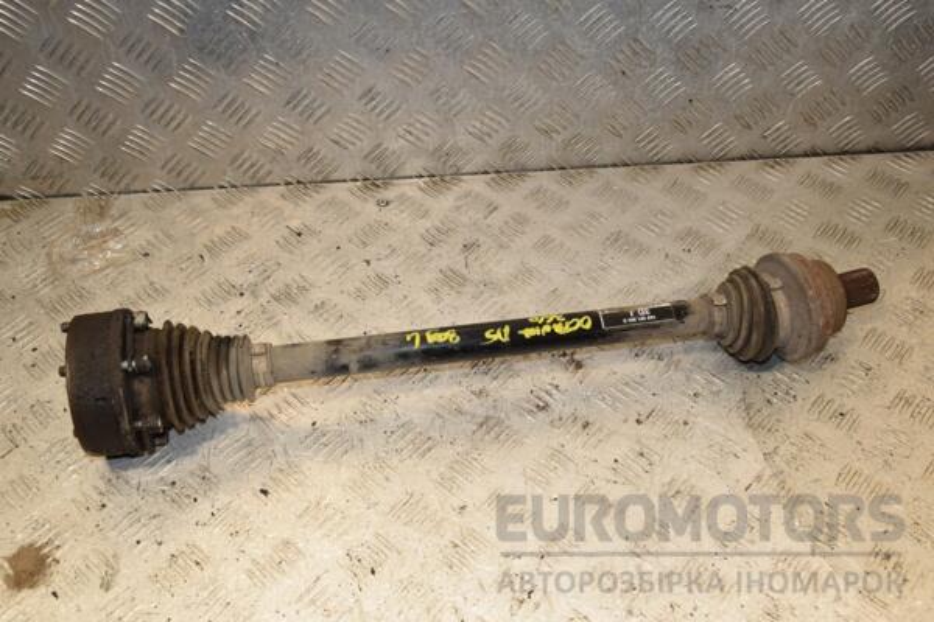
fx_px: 934
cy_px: 311
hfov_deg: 53.1
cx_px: 467
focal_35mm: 36
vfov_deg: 36.9
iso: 800
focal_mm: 24
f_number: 8
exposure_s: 1/200
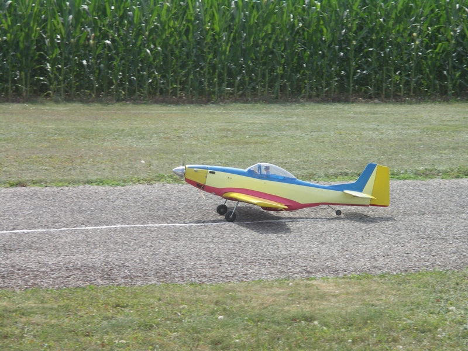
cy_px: 176
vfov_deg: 7.9
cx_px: 234
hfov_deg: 10.5
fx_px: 2555
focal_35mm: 189
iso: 100
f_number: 4.5
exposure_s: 1/320
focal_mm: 48.7
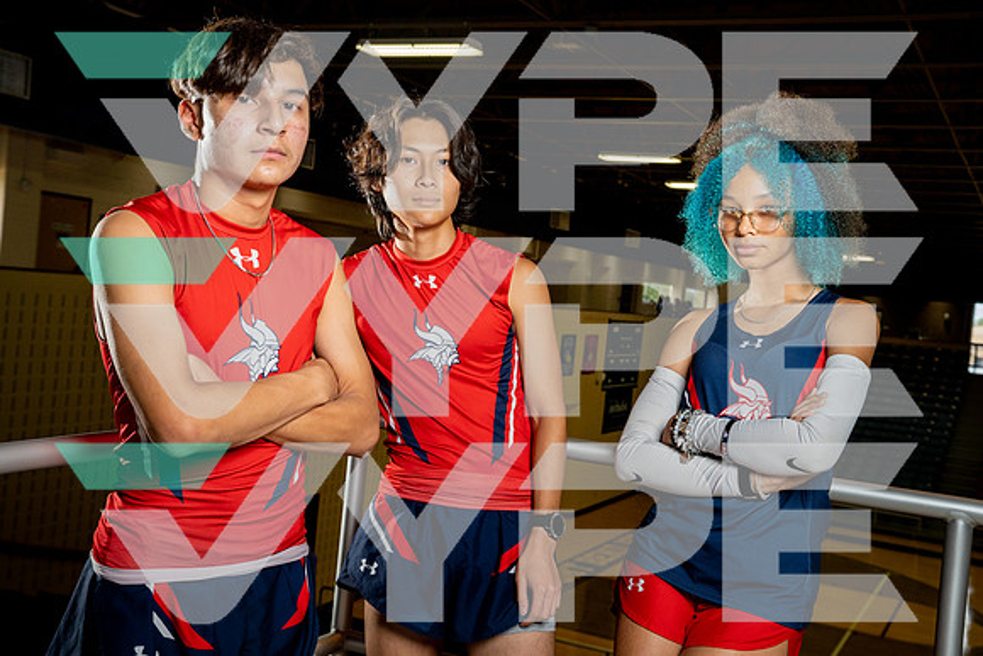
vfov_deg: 31.2
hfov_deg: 45.4
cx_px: 492
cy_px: 328
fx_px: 1174
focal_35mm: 43
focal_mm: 43
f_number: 6.3
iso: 800
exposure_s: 1/250
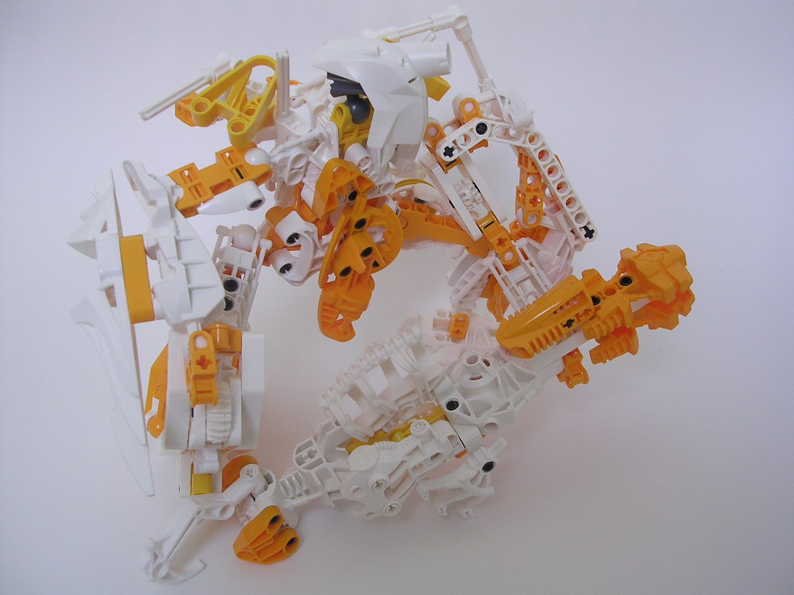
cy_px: 298
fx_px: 872
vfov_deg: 37.7
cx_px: 397
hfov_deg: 49.0
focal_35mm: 38
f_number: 2.8
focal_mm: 5.8
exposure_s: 1/31.1
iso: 100
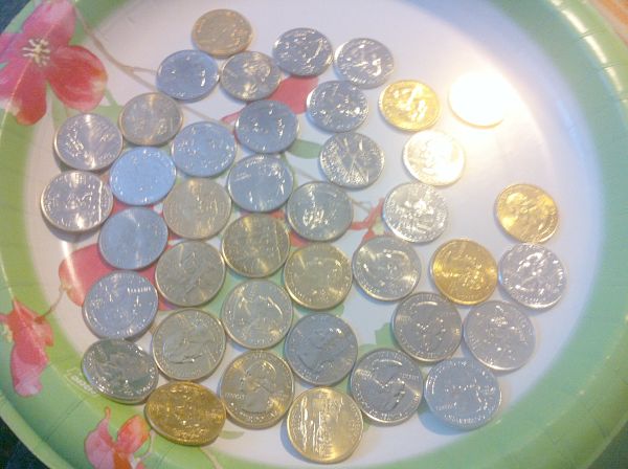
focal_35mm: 35
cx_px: 314
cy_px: 234
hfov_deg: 52.7
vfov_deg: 40.6
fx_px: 634
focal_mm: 3.85
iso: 200
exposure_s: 1/15
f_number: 2.8
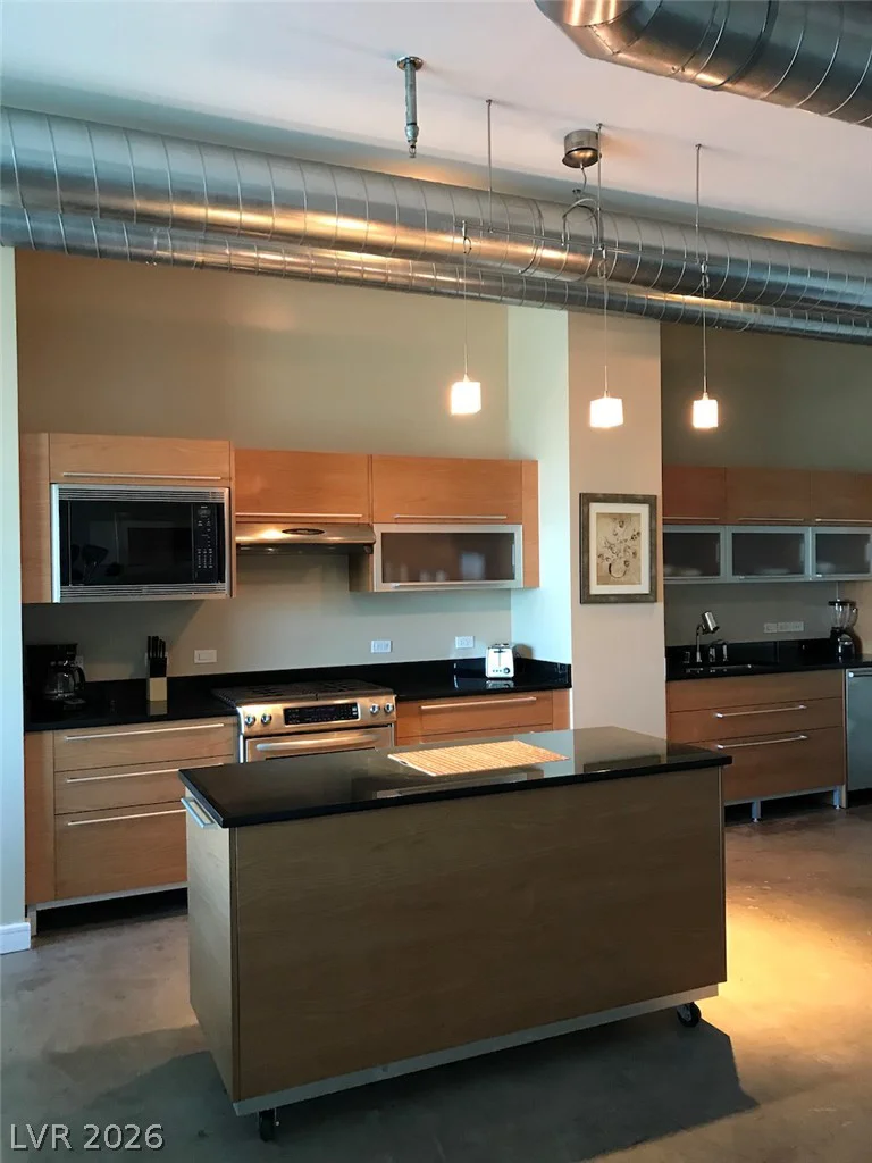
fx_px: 940
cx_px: 436
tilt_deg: +0.2
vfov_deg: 63.4
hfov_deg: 49.7
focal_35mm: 28
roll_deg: -0.4
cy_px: 582
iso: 64
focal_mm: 3.99
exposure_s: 1/15
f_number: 1.8
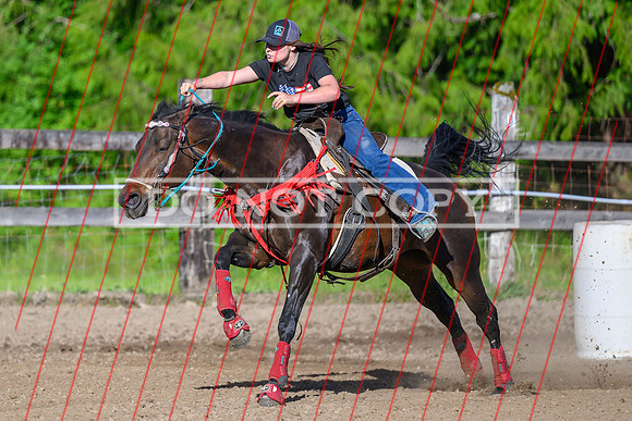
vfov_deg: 4.4
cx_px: 252
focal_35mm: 316
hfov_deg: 6.5
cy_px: 190
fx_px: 5549
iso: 200
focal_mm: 185
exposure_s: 1/2500
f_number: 2.8
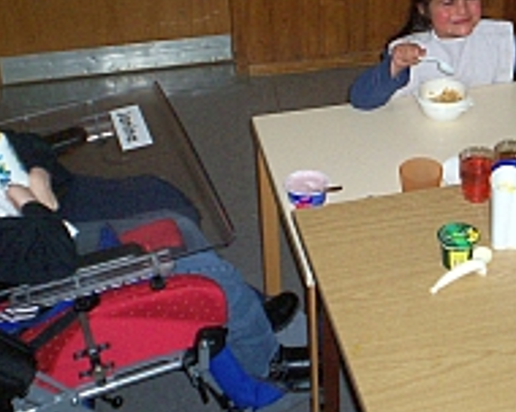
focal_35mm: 74
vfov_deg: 20.6
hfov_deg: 25.2
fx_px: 1130
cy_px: 127
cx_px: 421
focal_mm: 5.9
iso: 140
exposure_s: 1/64
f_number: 4.5
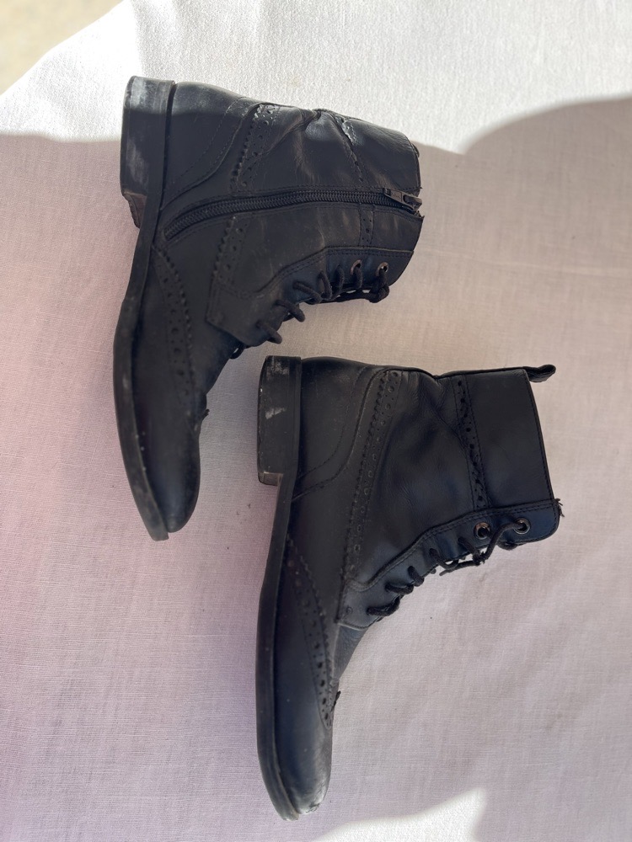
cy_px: 421
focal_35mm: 26
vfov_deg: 67.3
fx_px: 633
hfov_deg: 53.1
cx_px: 316
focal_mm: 5.1
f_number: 1.6
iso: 50
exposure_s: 1/615
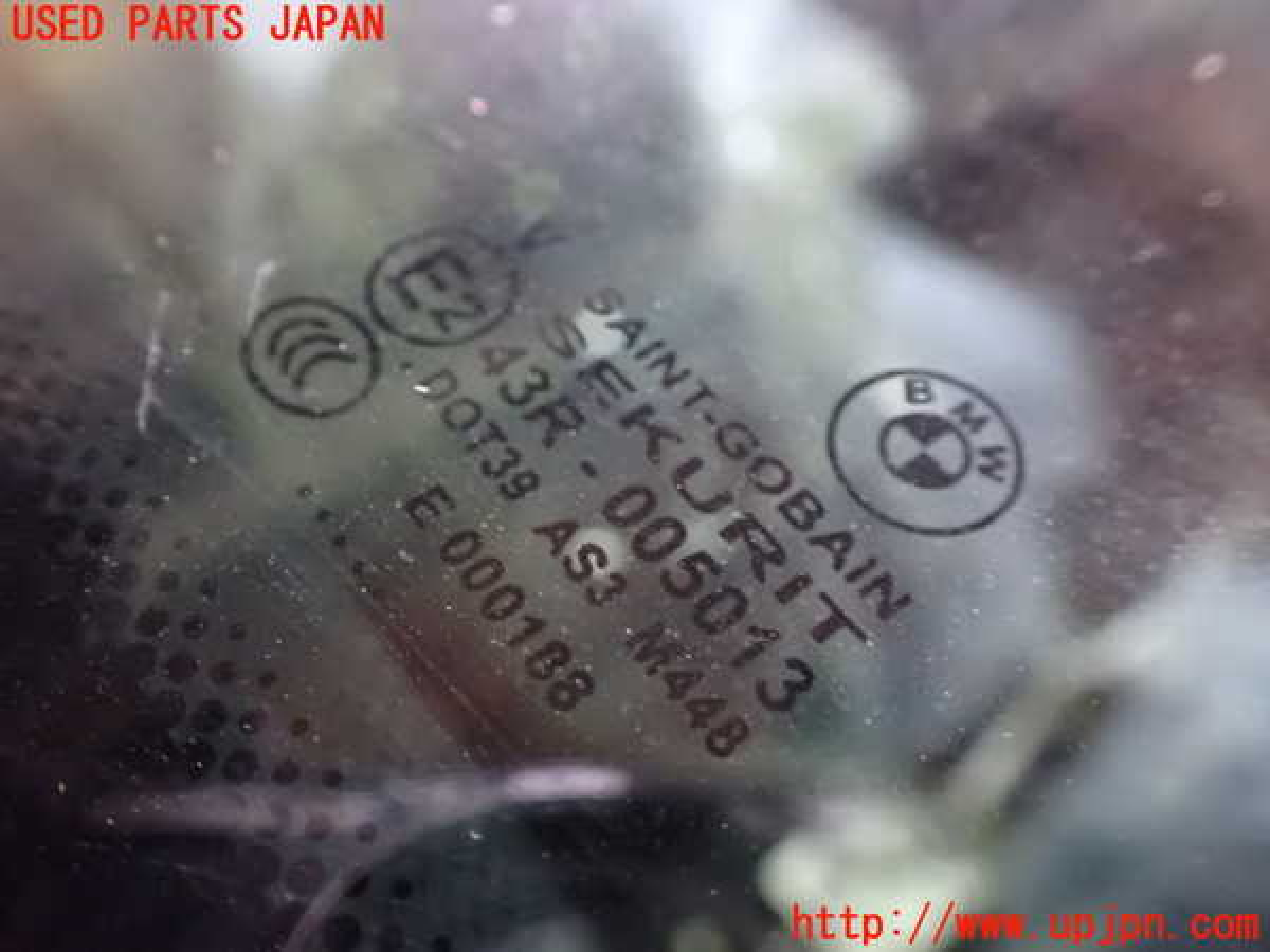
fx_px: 1101
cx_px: 635
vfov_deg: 46.8
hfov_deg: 60.0
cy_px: 476
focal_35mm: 30
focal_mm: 5.4
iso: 1600
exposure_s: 1/25
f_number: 2.3
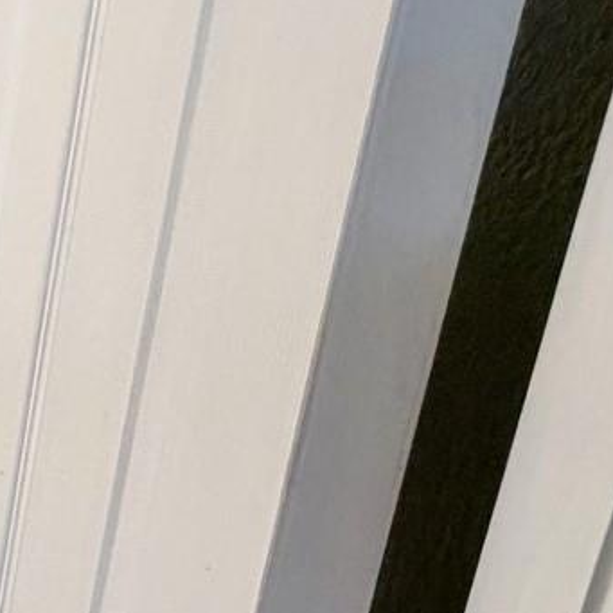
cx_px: -644
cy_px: 410
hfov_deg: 18.3
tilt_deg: -16.2
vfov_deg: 29.3
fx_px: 1162
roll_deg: -0.1
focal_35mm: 58
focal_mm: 2.22
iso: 250
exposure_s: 1/120
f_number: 2.2
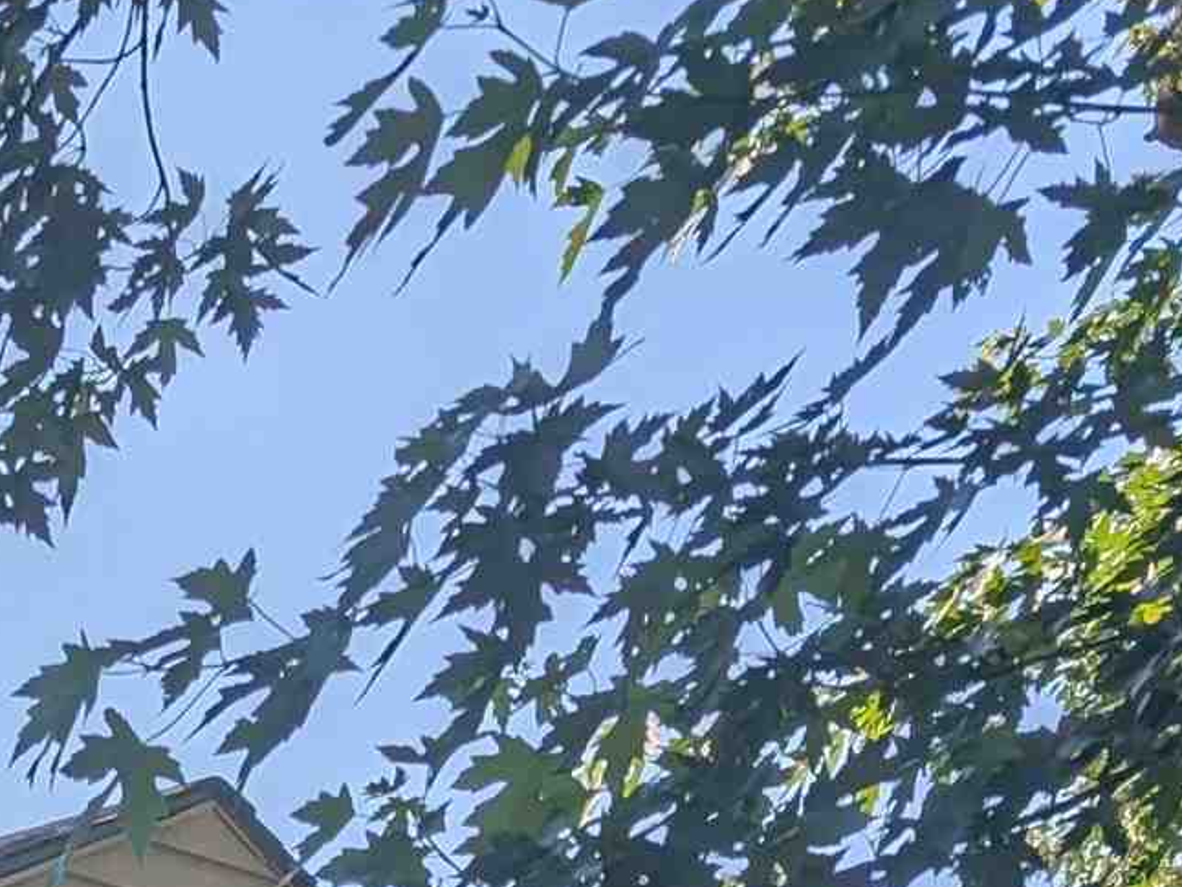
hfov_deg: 14.3
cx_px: -1228
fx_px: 3893
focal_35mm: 114
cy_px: 2087
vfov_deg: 11.1
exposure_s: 1/1203
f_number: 1.68
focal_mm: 6.9
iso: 21
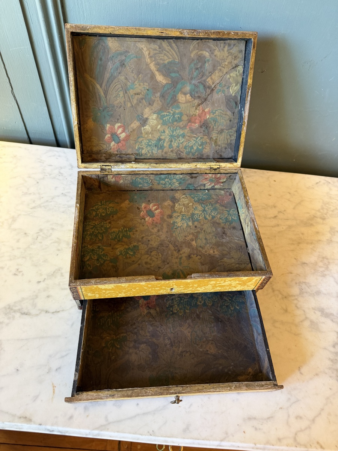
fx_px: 312
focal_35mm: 24
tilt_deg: -55.1
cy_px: 226
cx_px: 169
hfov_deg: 56.8
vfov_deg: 71.6
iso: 320
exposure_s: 1/60
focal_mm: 6.76
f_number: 1.78
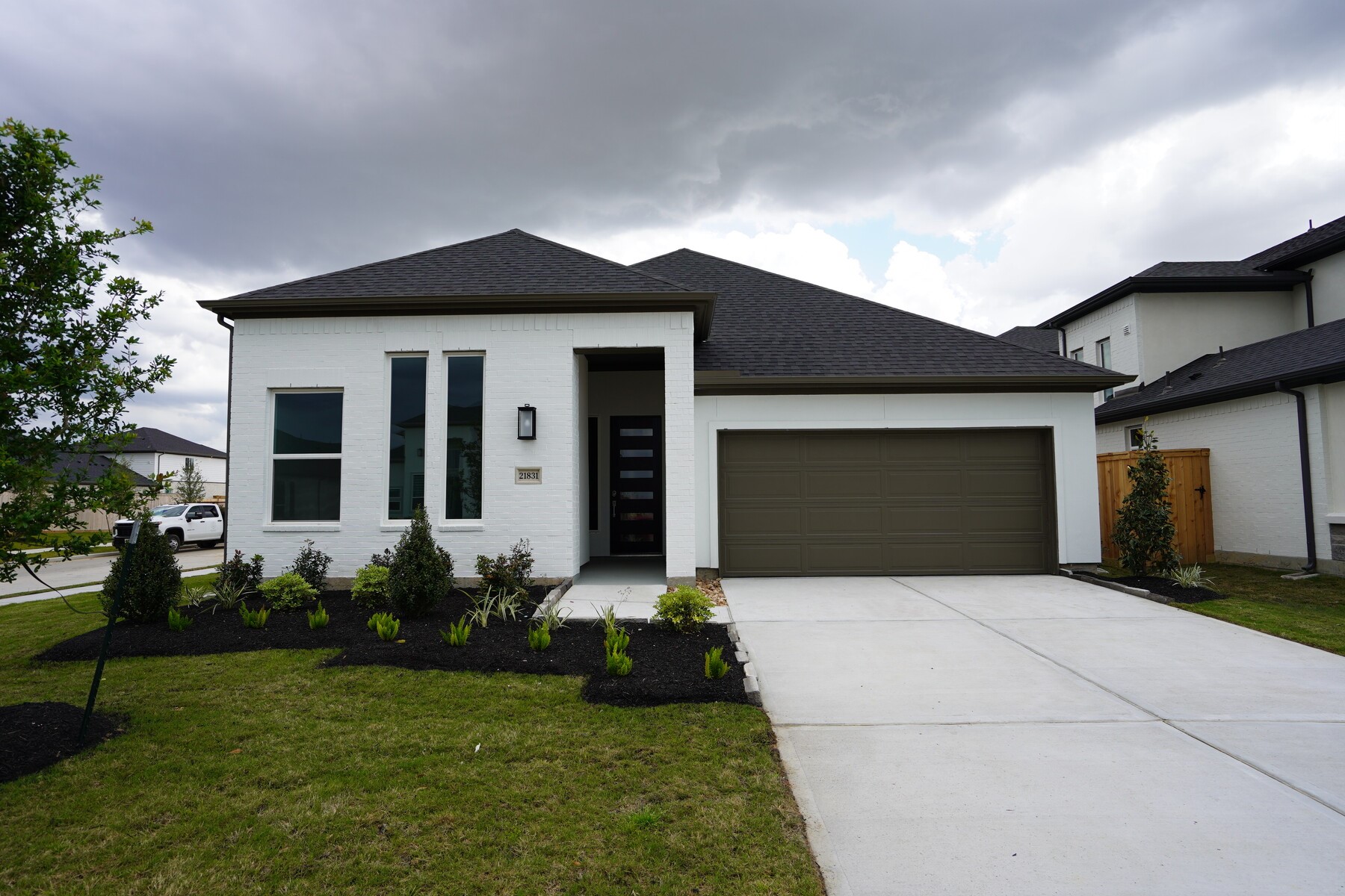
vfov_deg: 64.6
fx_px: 710
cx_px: 672
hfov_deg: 86.9
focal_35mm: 19
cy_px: 448
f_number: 5
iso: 100
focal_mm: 19
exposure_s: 1/320
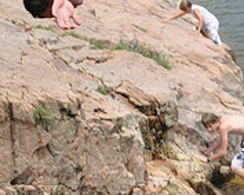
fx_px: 1165
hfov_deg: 12.0
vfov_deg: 9.4
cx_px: 105
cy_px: -38
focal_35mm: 162
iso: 200
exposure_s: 1/500
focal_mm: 35
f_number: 8
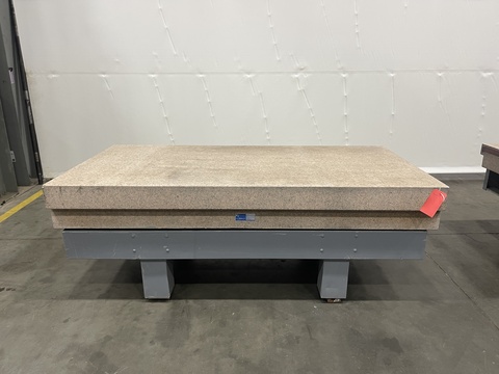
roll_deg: +0.6
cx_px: 250
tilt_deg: -18.2
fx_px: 360
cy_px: 187
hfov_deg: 69.4
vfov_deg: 54.9
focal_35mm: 25
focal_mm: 5.1
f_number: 1.6
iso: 250
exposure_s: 1/60
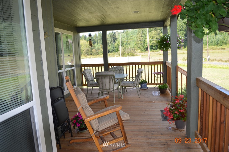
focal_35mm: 27
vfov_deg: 47.7
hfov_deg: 67.5
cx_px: 114
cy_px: 76
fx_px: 171
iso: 100
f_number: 4
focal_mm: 18
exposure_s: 1/200
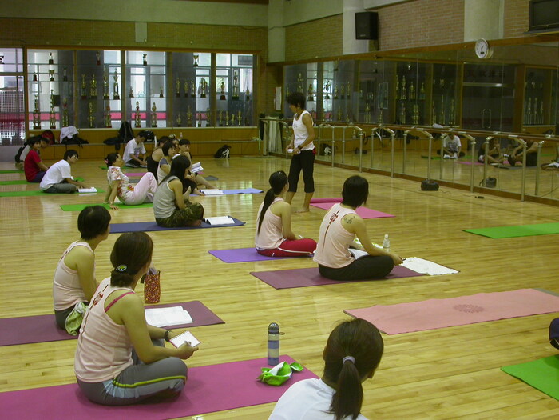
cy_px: 210
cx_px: 280
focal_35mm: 45
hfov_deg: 42.1
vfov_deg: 32.2
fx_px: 727
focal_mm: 9.5
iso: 100
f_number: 2.8
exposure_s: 1/21.7
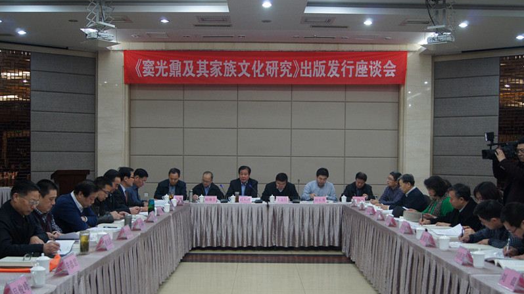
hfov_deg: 49.4
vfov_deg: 29.0
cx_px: 262
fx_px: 570
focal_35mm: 41
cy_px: 169
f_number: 4
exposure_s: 1/40
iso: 800
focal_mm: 26
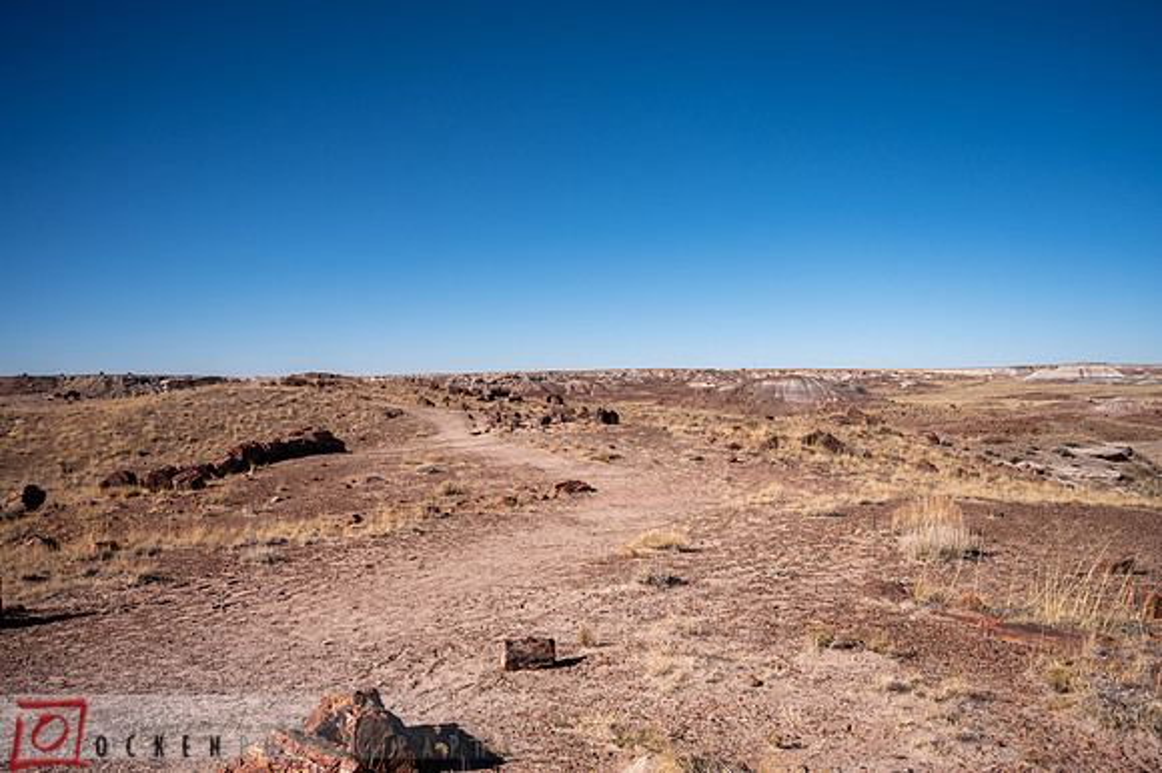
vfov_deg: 44.9
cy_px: 386
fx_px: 935
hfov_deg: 63.7
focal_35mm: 29
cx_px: 581
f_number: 4
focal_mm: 29
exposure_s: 1/4000
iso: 200
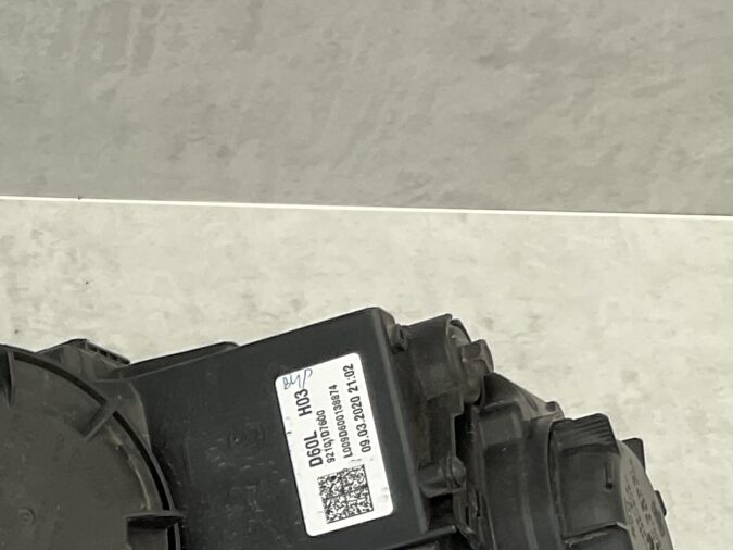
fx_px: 2329
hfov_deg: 17.2
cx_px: -104
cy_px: 632
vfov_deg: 13.2
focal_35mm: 110
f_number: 1.8
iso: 16
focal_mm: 3
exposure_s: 1/519
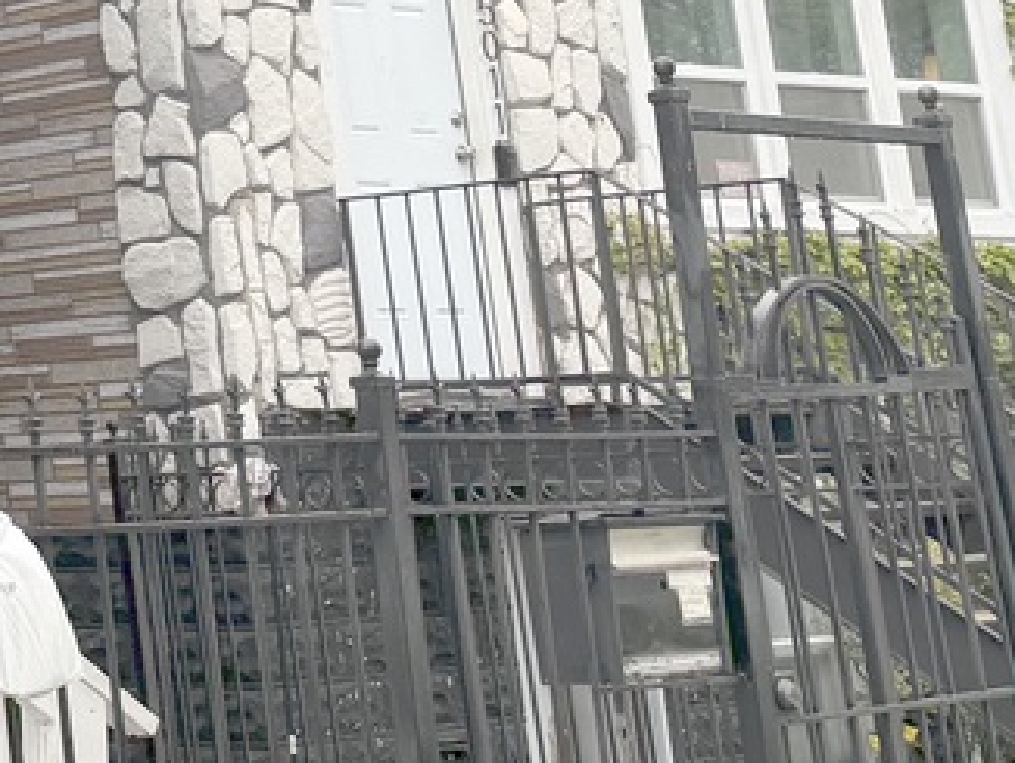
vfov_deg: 13.5
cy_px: -181
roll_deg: +2.7
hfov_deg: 15.7
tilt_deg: +12.8
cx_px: -850
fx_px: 3110
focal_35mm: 106
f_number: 1.78
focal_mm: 6.76
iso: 100
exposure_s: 1/849
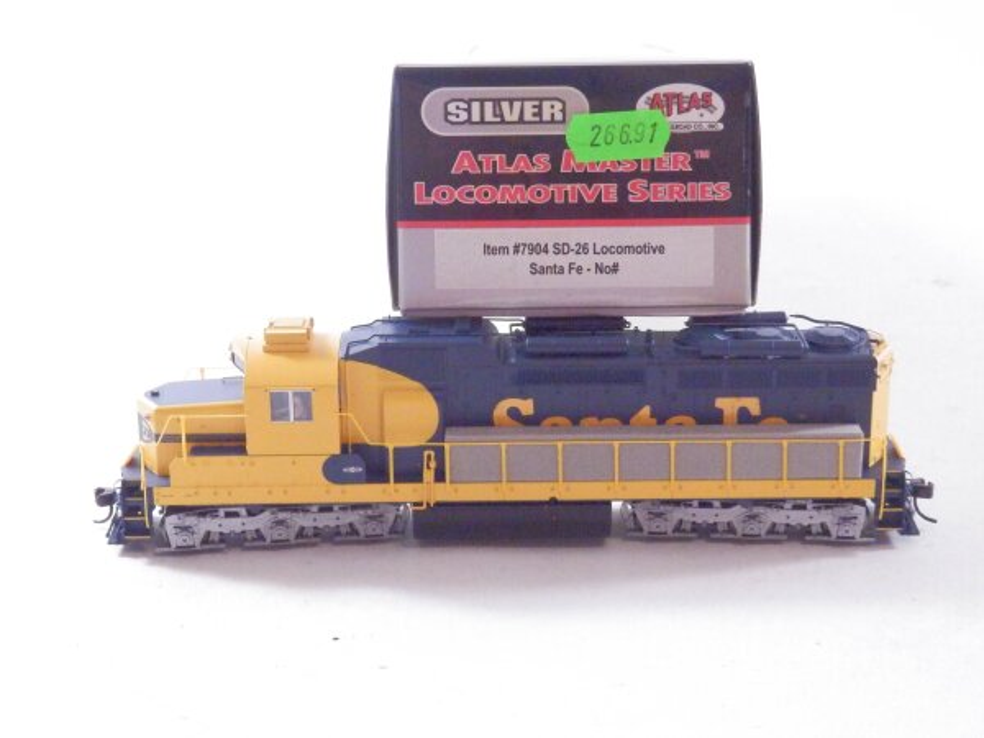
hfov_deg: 29.4
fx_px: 1876
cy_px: 369
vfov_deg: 22.3
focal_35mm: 66
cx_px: 492
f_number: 4.4
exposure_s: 1/160
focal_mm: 11.9
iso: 2000
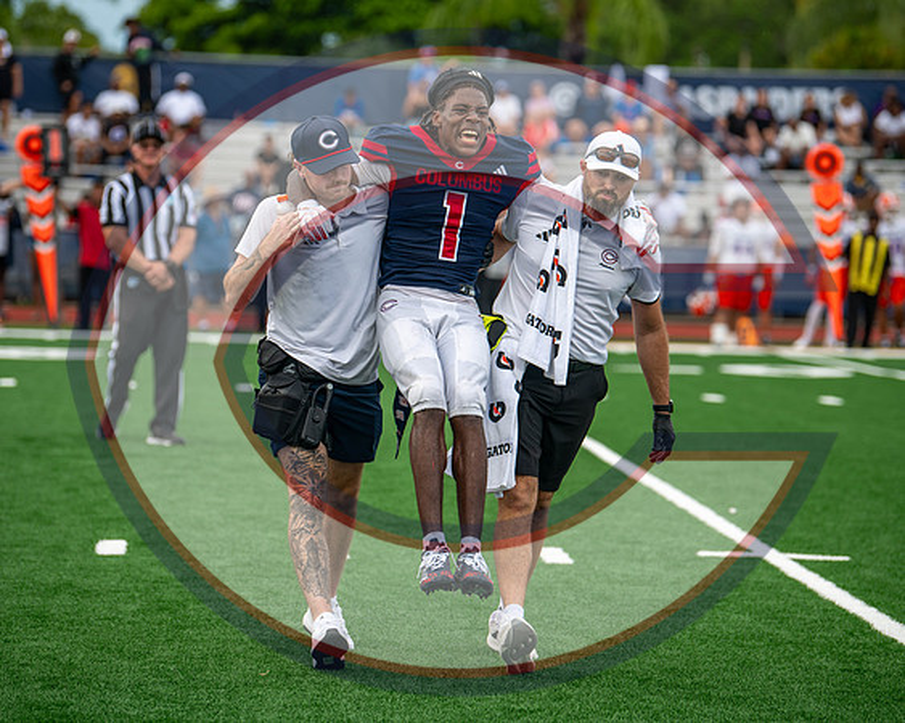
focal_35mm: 169
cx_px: 431
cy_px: 345
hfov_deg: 11.4
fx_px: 4514
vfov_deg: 9.2
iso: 140
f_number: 2.8
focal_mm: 135
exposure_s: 1/1000
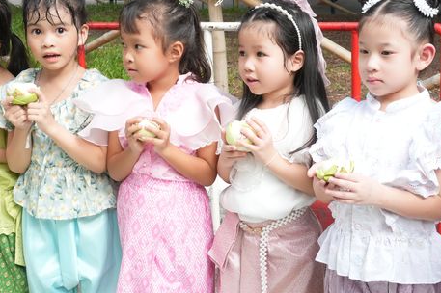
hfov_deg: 30.0
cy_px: 131
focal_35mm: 67
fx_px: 820
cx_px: 259
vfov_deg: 20.3
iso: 1000
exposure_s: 1/200
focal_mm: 34
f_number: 9
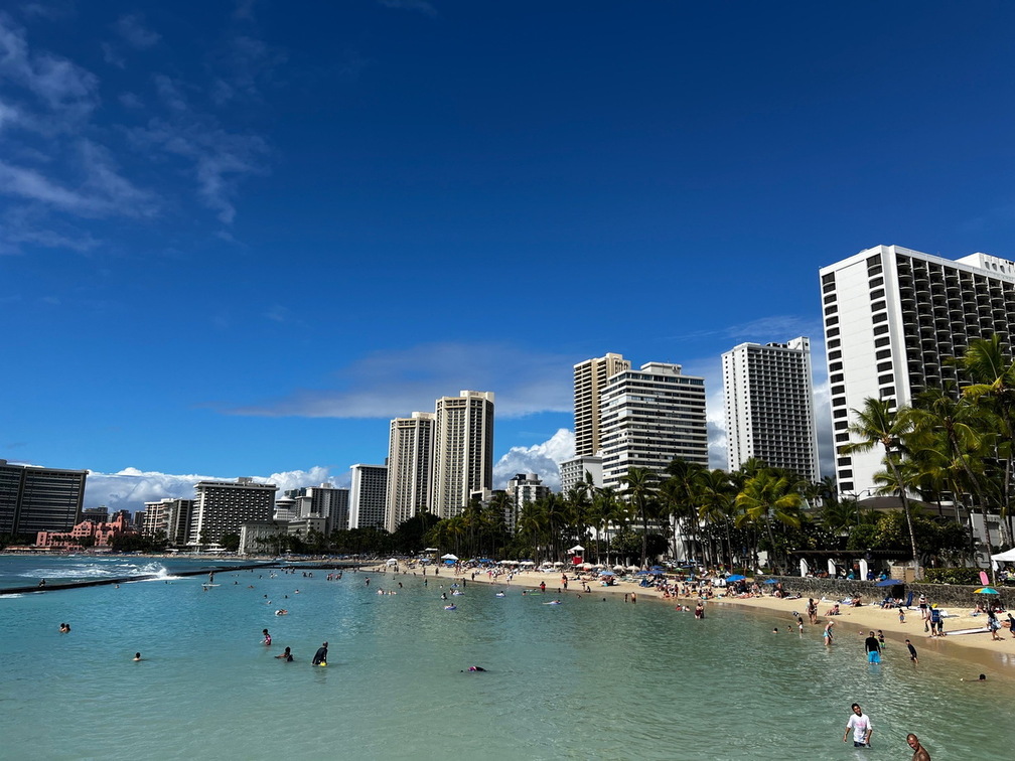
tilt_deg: +13.7
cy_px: 380
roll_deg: -1.1
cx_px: 508
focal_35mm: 26
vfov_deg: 53.1
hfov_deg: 67.3
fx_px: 762
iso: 50
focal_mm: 5.7
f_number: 1.5
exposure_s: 1/7463
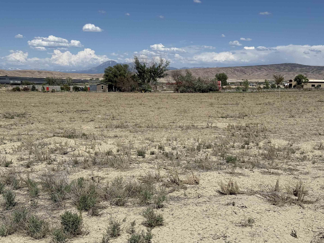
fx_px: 477
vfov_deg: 28.6
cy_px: 124
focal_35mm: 51
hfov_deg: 37.5
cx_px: 155
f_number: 1.78
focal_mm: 6.76
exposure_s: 1/11364
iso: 64
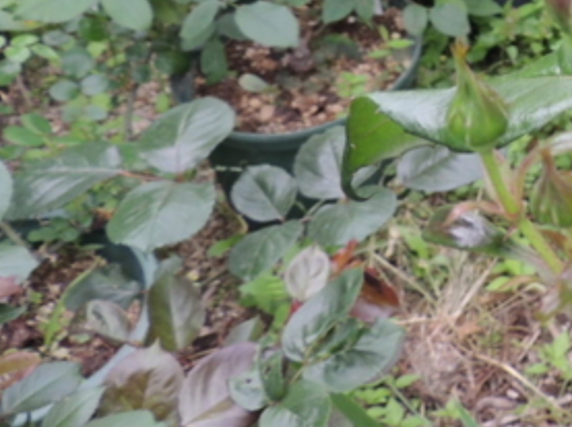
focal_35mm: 81
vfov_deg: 17.2
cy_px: -105
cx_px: 814
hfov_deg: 21.1
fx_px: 1337
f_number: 3.1
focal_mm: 4.9
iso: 100
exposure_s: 1/80
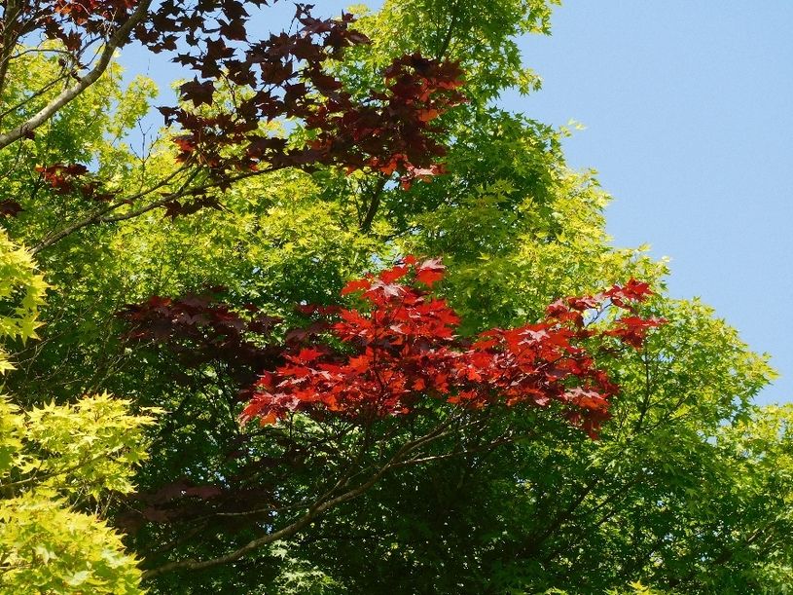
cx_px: 396
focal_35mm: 170
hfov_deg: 11.6
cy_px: 298
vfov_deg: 8.7
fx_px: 3894
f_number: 5.2
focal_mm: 30.5
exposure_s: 1/320
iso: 125
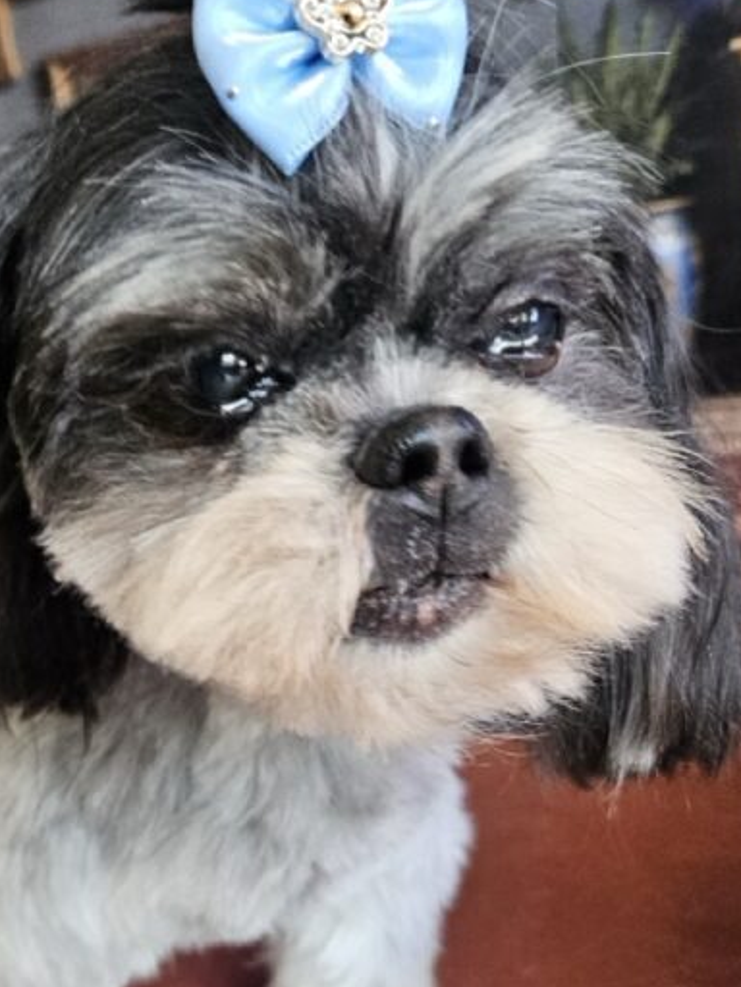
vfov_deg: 40.3
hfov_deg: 30.9
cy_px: 715
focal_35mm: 46
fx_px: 1313
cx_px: 170
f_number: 1.8
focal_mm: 5.4
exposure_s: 1/359
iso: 250
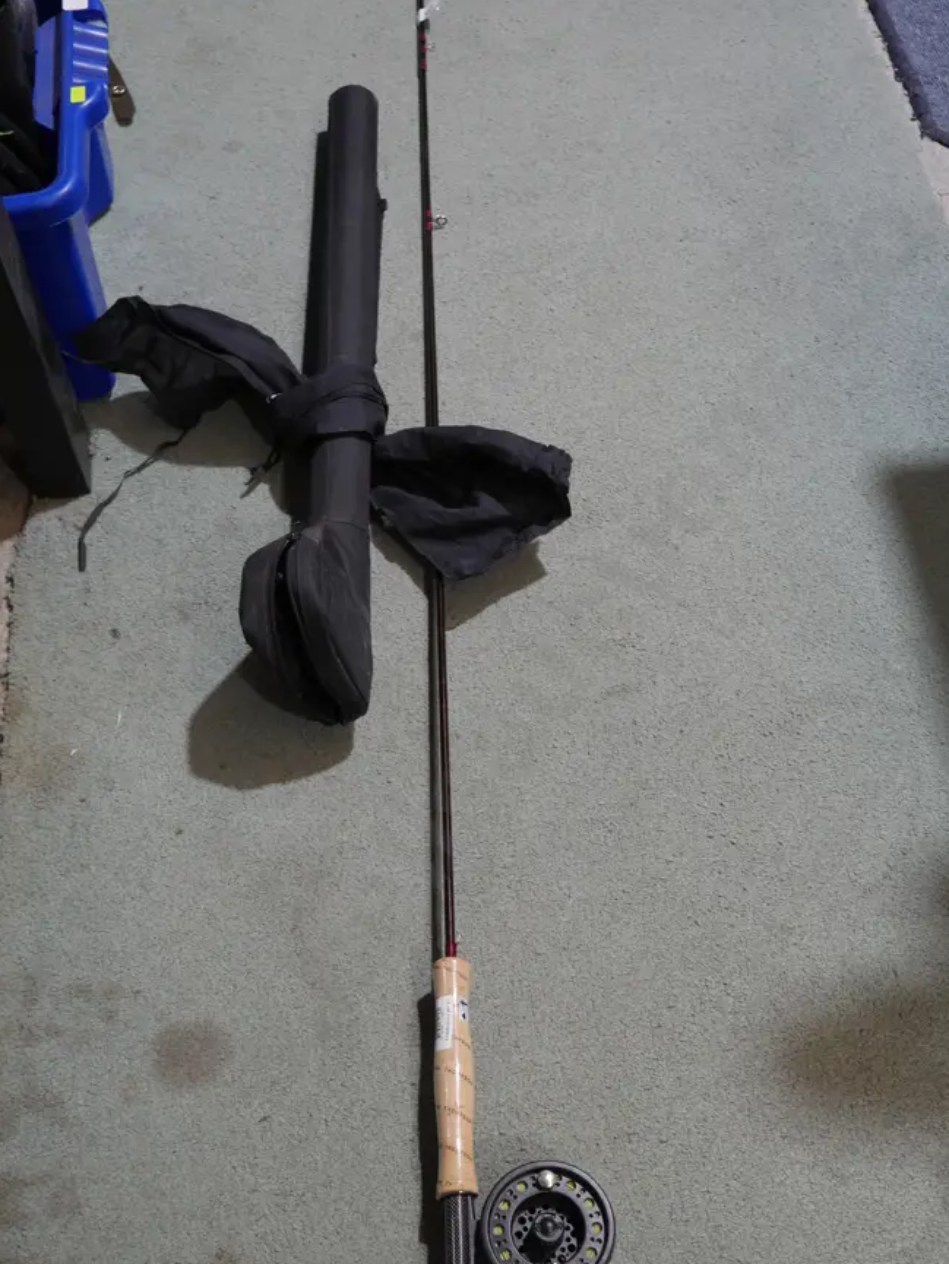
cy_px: 672
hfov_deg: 32.1
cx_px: 559
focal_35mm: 45
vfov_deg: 42.1
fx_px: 1644
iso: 500
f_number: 4.1
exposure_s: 1/60
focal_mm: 19
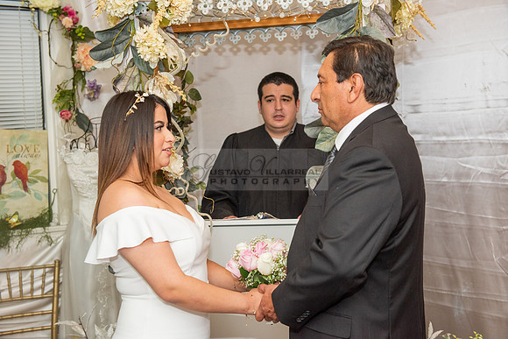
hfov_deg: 41.1
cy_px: 170
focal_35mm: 48
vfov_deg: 28.1
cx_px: 254
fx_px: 677
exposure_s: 1/125
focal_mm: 48
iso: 1600
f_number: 4.5
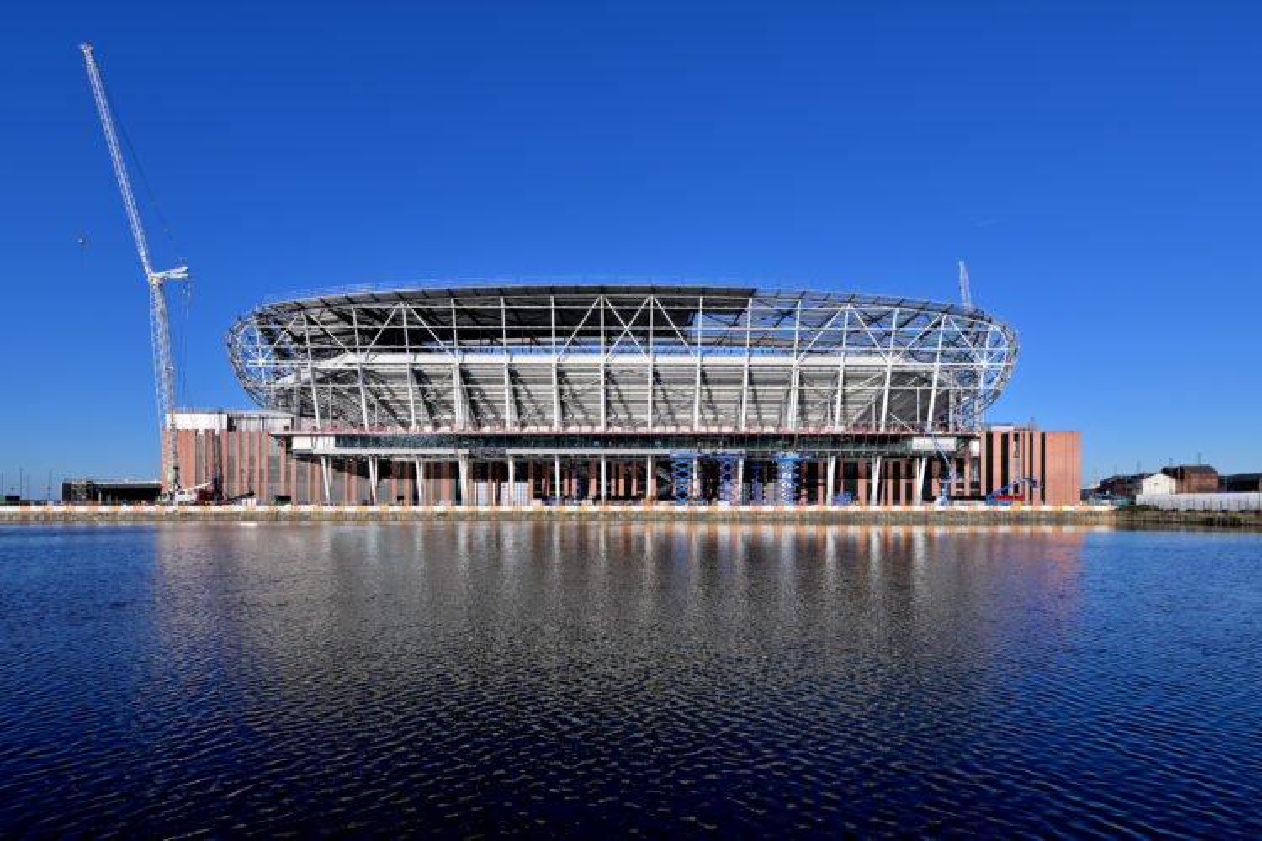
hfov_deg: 100.4
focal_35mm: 15
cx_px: 631
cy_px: 420
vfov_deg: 77.3
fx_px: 526
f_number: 8
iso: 100
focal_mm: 15
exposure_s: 1/500
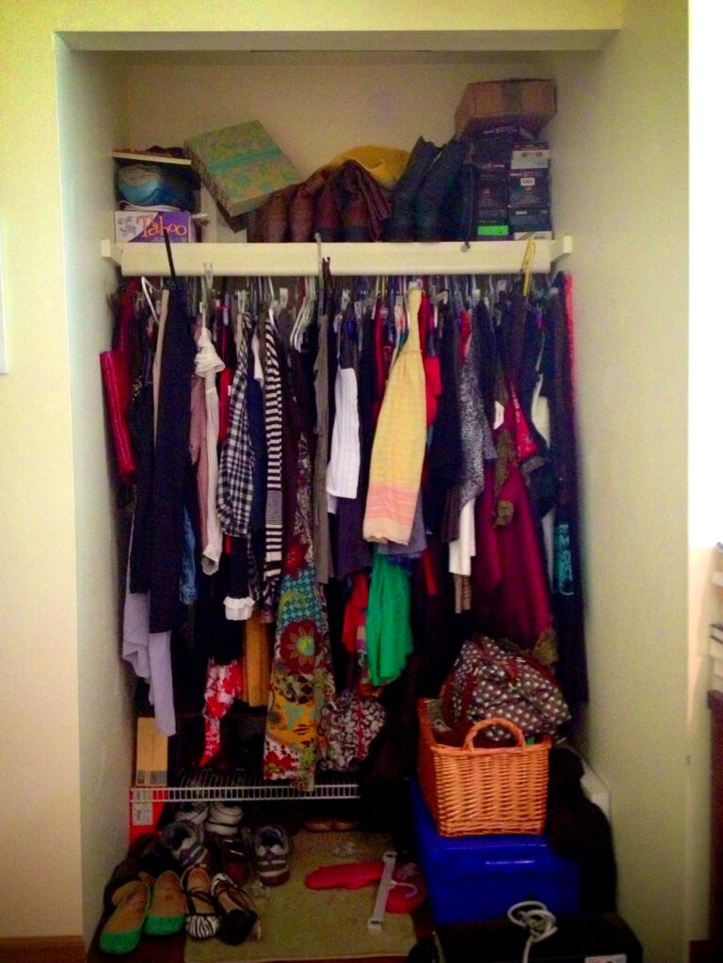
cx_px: 362
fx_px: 975
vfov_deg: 52.6
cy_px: 482
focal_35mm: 35
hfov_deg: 40.7
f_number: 2.4
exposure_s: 1/15
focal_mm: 4.28
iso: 500
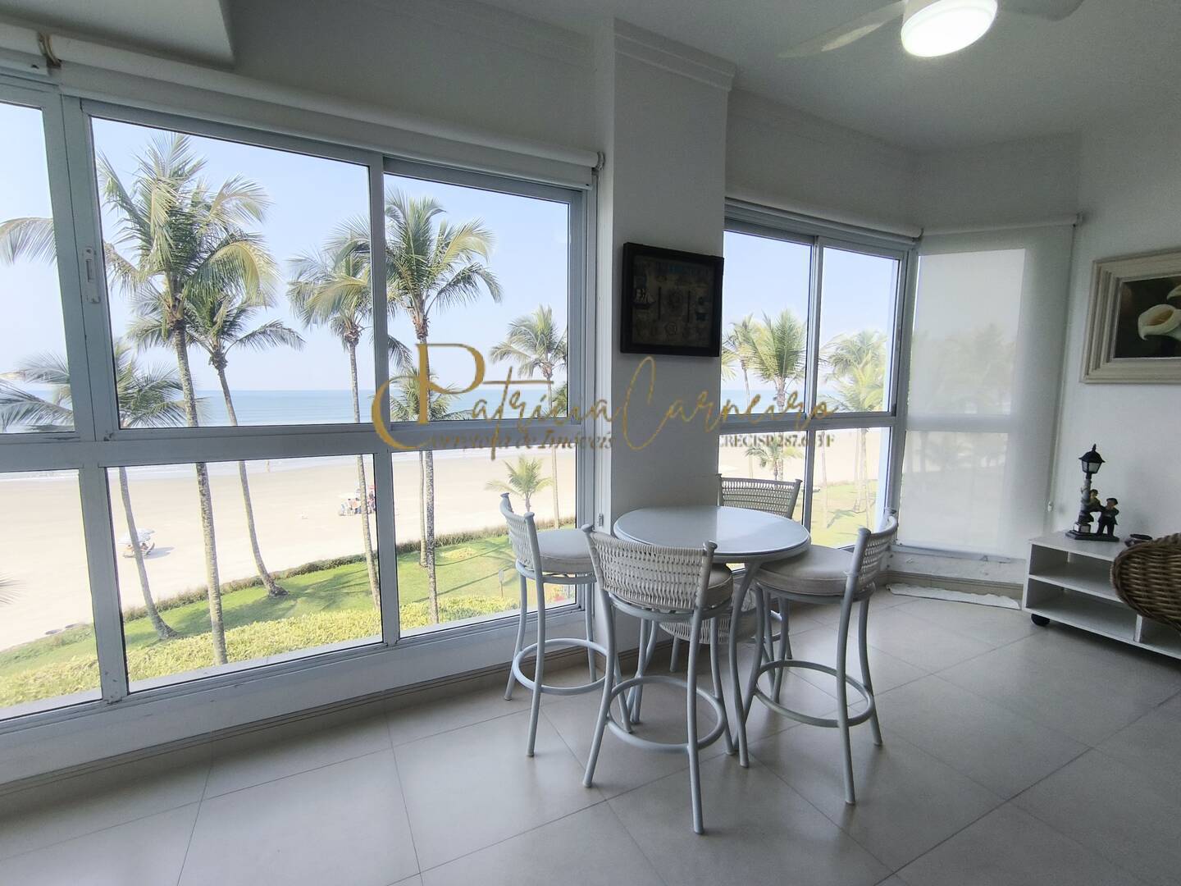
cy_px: 443
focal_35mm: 16
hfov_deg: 94.5
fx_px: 546
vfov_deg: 78.1
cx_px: 590
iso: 50
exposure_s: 1/687
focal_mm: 1.65
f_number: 2.2
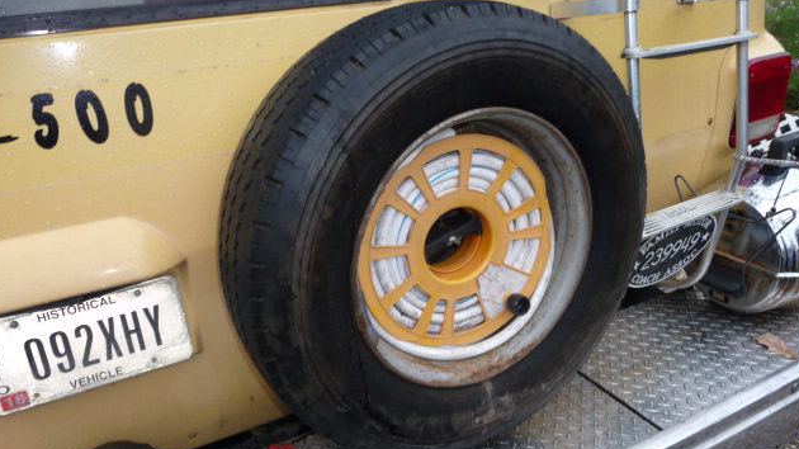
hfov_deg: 62.6
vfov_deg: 37.7
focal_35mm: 31
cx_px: 401
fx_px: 657
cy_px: 241
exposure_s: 1/30
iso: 100
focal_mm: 4.7
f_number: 3.3
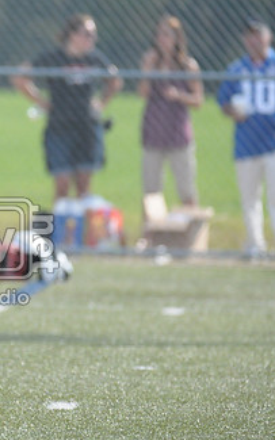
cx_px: -117
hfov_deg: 1.7
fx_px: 9166
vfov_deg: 2.8
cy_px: 248
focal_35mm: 764
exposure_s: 1/4000
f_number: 4
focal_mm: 280
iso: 1600
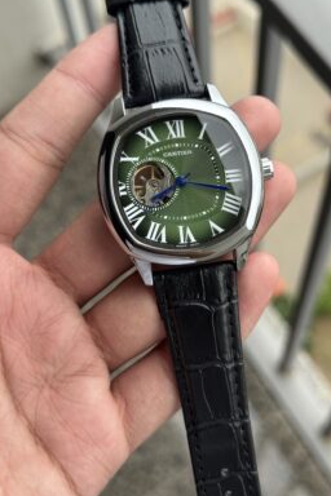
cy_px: 244
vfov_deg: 38.2
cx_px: 184
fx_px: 717
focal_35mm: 52
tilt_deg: -63.6
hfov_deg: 26.0
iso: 64
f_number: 1.78
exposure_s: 1/588
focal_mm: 6.76
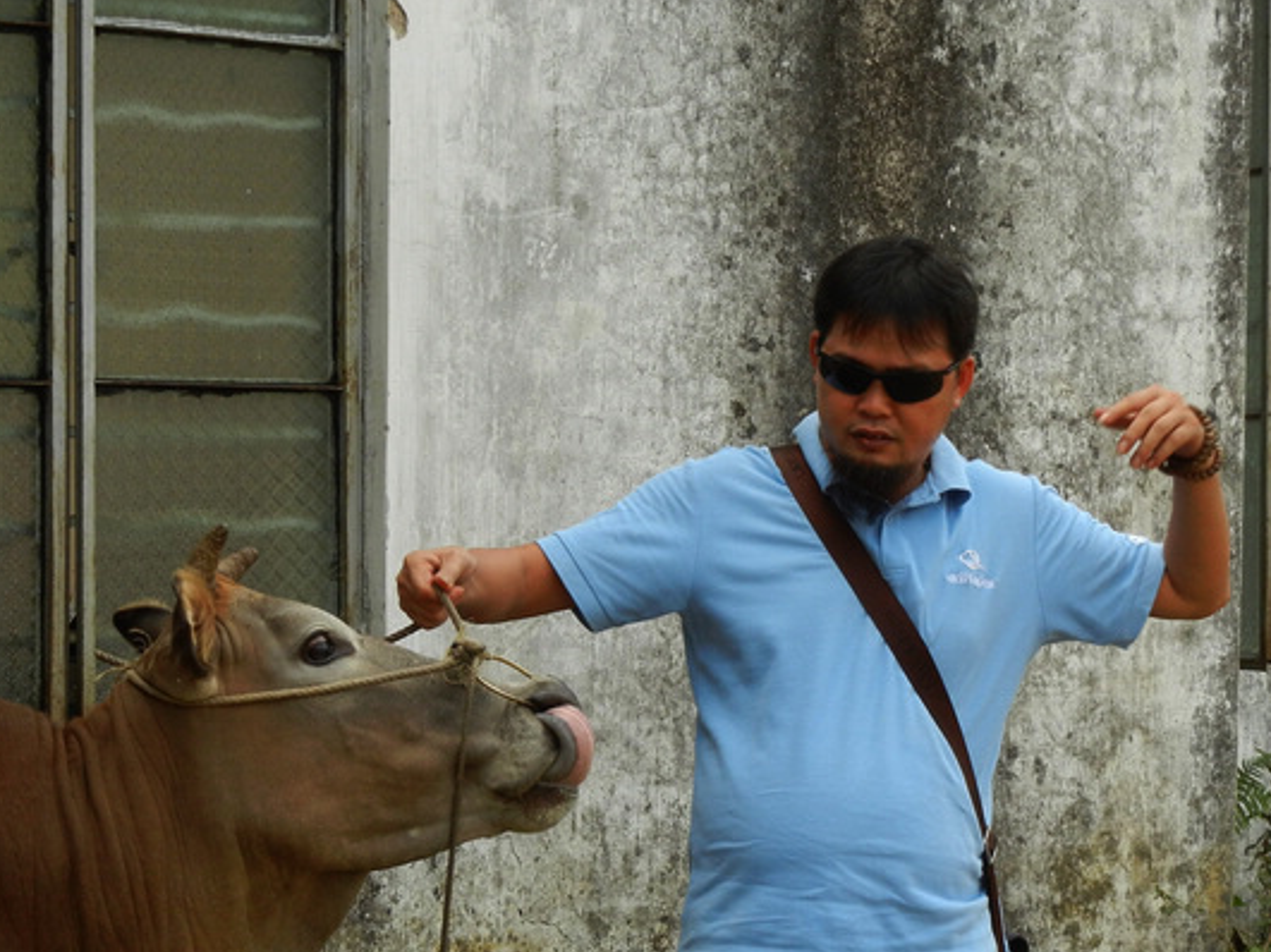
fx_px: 4258
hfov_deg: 17.0
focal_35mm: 116
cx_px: 618
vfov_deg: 12.8
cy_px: 617
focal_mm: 13.9
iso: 160
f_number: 4.3
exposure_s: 1/327
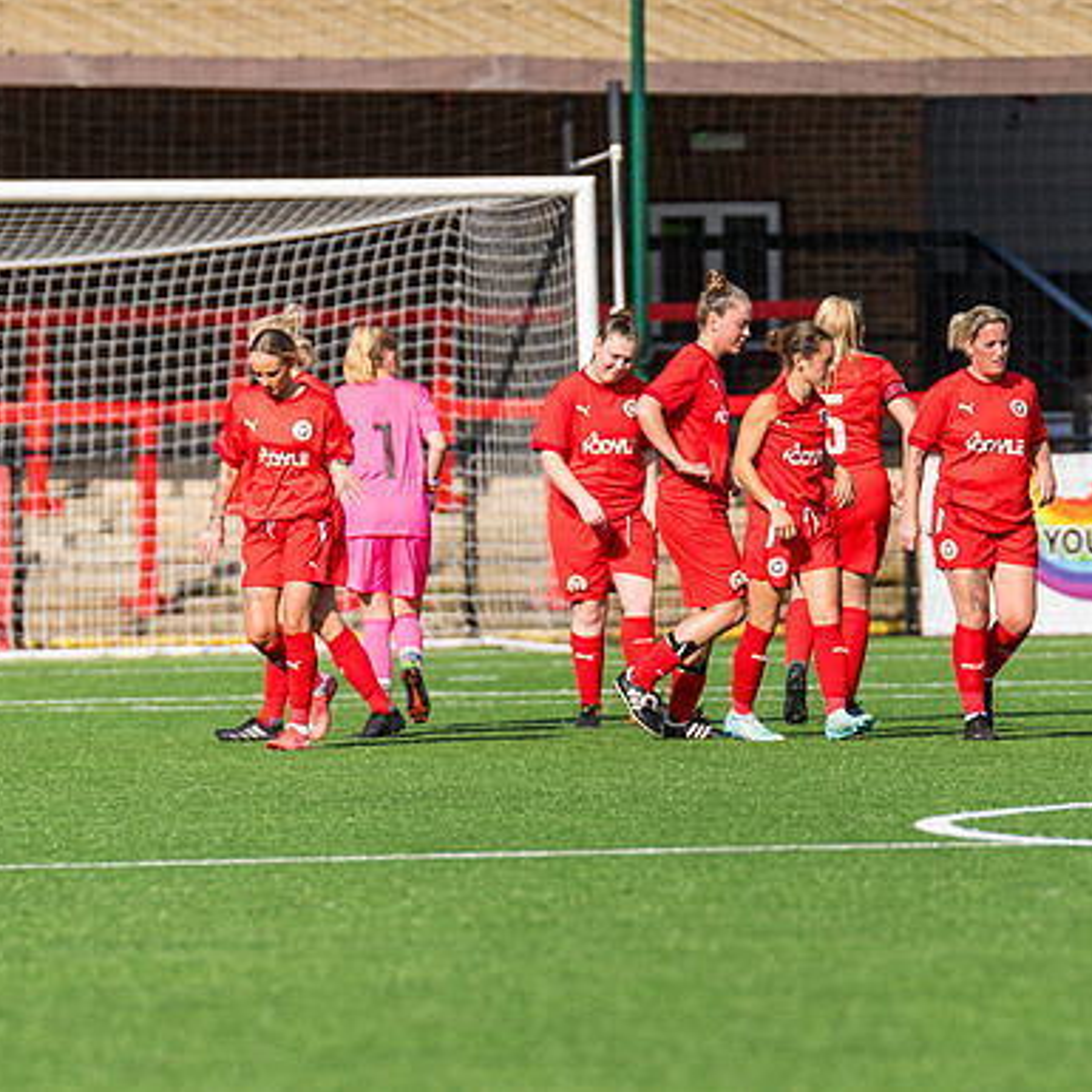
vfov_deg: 3.0
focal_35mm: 577
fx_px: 20593
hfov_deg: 3.0
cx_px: 803
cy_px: 546
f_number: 4
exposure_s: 1/2000
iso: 200
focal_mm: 300
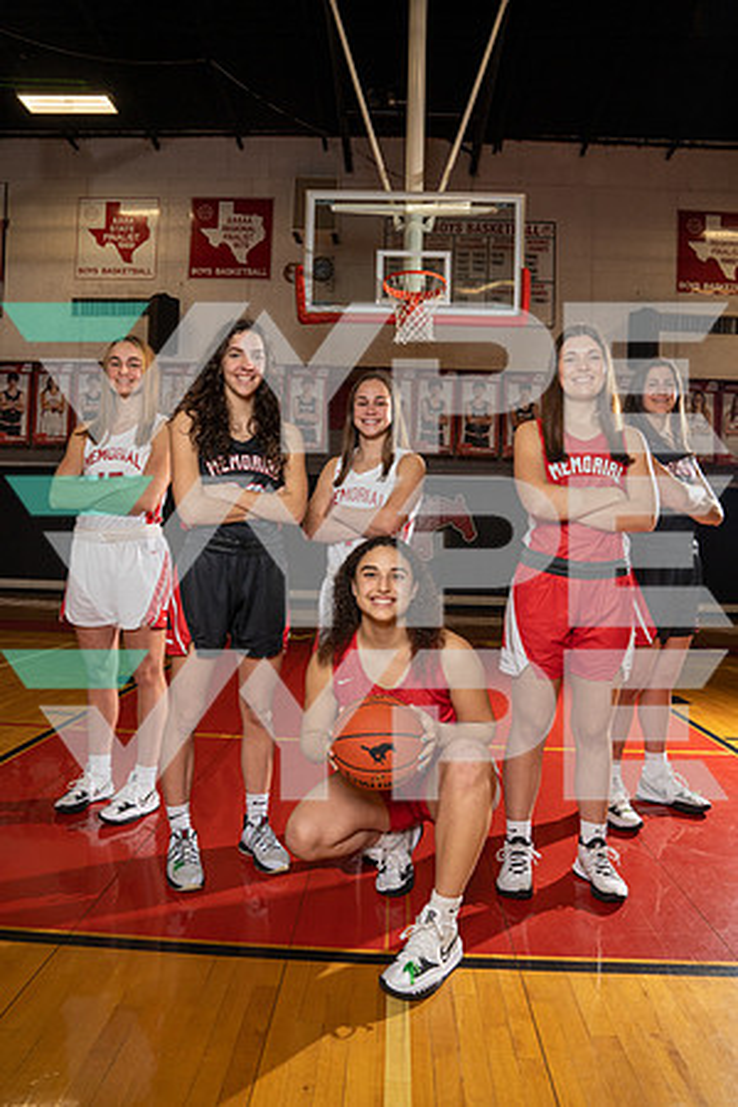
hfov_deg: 53.1
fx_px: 738
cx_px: 369
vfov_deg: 73.7
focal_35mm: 24
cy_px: 554
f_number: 8
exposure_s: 1/250
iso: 500
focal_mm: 24
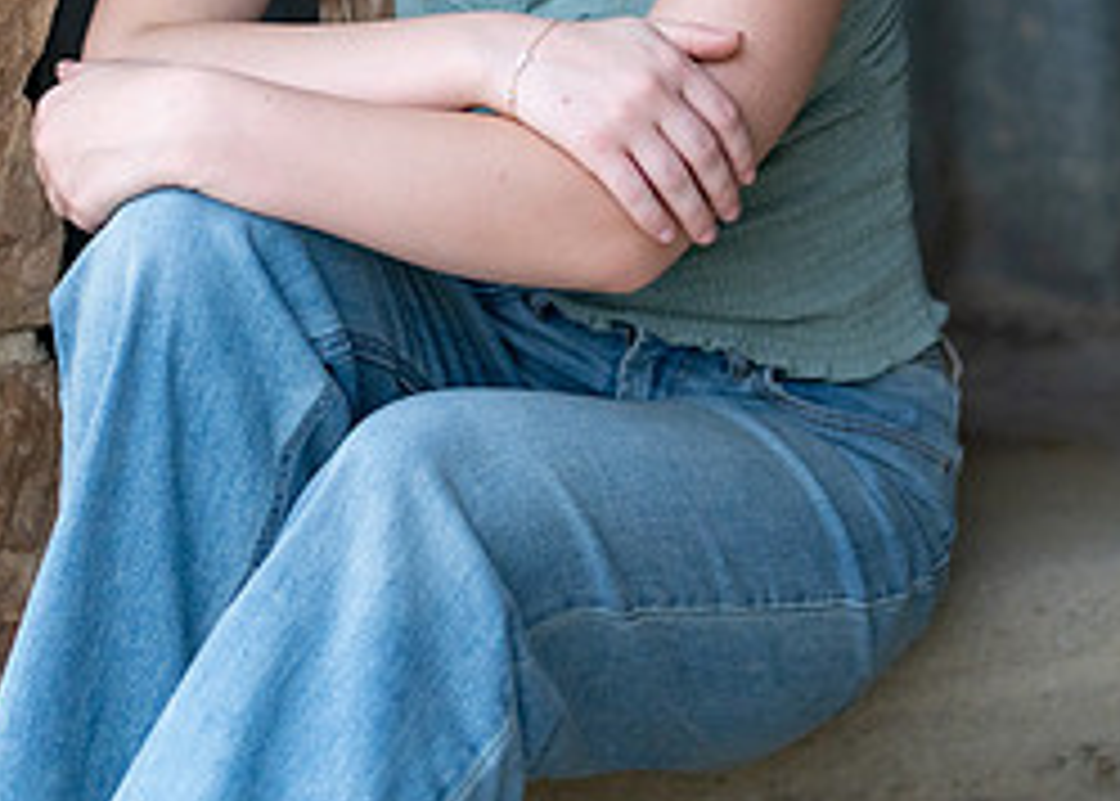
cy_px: -162
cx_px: 554
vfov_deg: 10.7
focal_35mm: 132
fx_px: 4200
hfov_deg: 15.2
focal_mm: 50
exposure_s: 1/400
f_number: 1.2
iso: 800
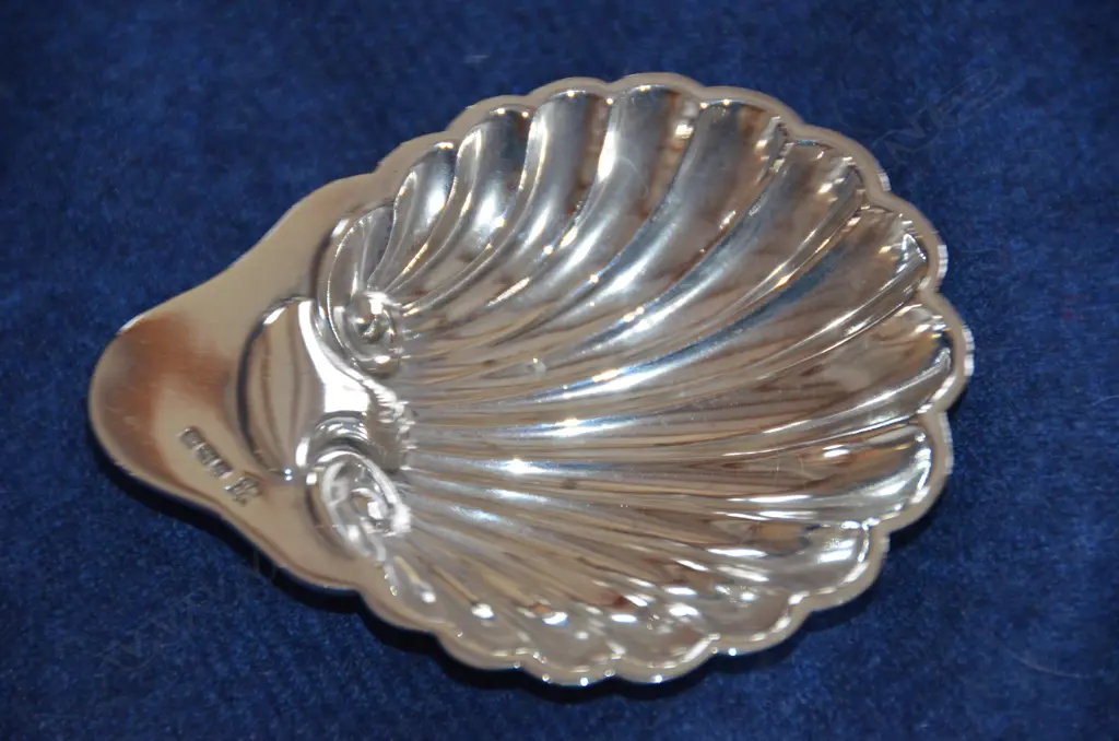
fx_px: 9305
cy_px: 370
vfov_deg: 4.6
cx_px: 560
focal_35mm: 300
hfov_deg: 6.9
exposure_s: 1/60
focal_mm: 200
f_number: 5.6
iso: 1250
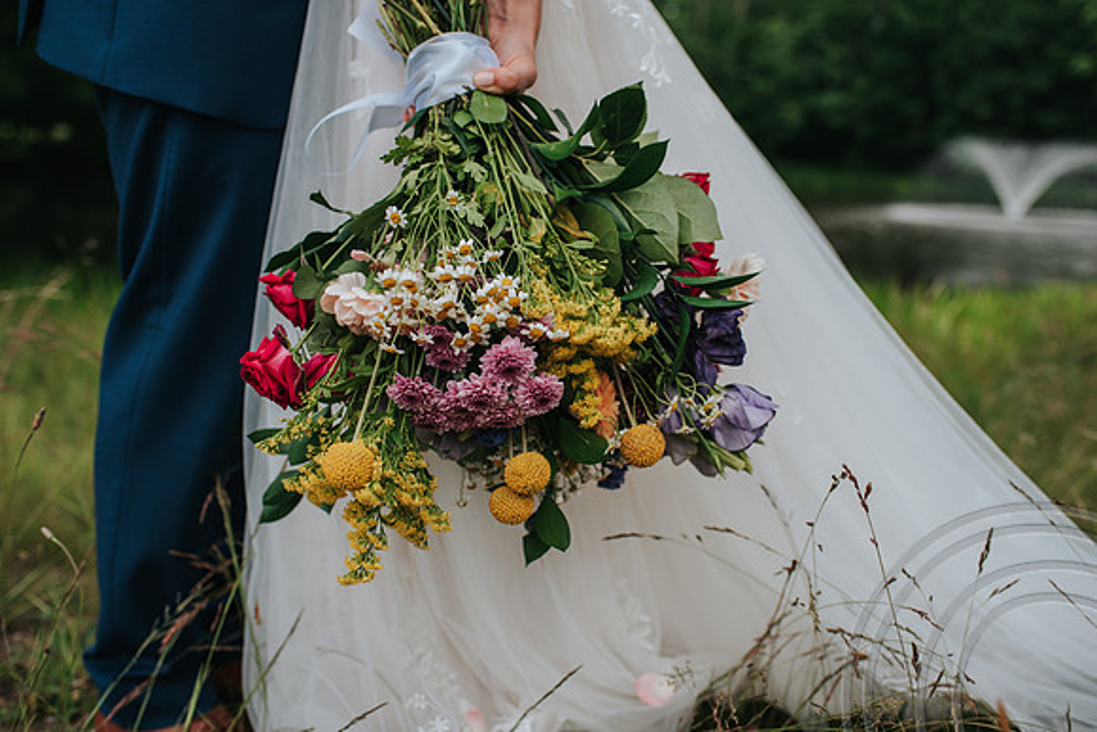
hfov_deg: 54.4
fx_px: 1067
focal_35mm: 35
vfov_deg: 37.9
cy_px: 366
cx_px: 548
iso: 100
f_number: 3.2
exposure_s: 1/800
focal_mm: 35
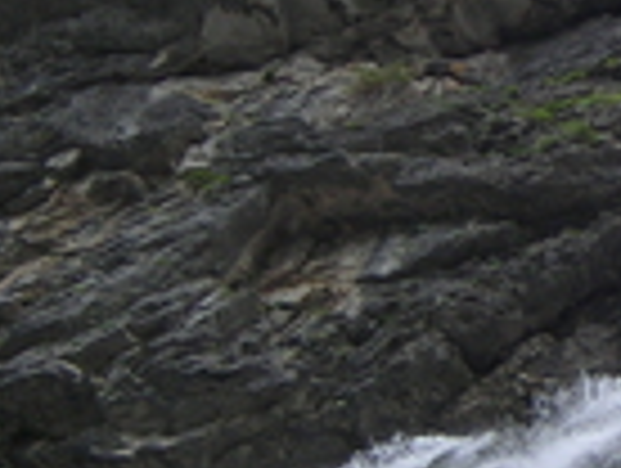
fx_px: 3037
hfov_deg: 11.3
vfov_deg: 8.8
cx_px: 837
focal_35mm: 169
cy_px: 338
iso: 50
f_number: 3.5
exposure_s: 1/164
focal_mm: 8.2
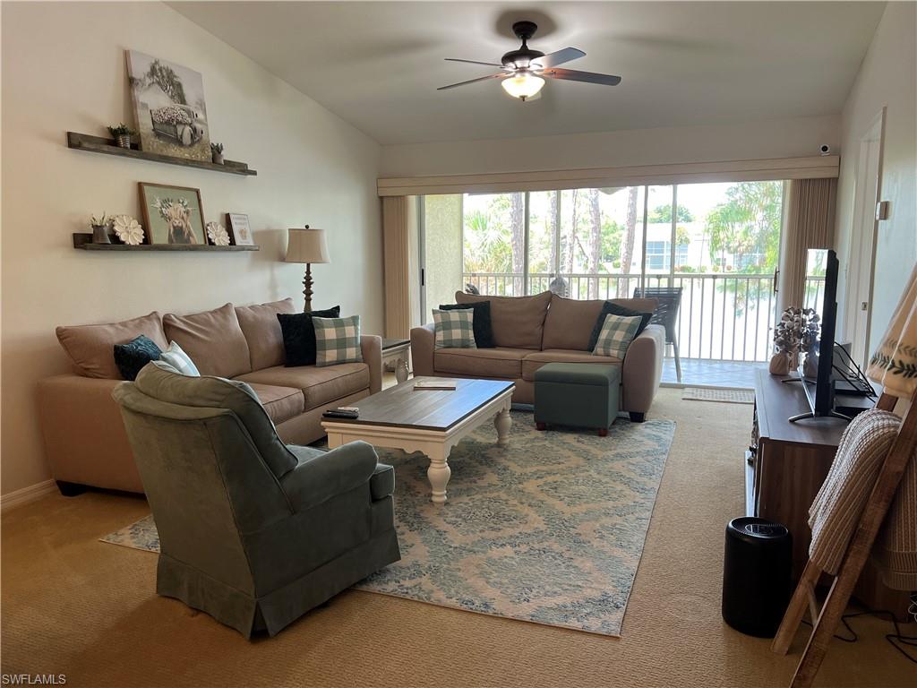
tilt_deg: -7.0
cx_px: 458
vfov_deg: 53.1
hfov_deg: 67.3
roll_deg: +0.7
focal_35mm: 26
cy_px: 344
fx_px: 689
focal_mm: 5.7
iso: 125
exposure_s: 1/120
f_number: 1.5
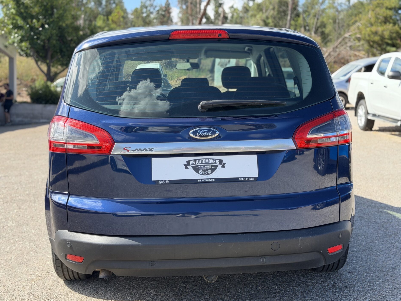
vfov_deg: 29.7
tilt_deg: -4.6
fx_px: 568
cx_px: 203
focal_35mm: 49
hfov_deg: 38.9
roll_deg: -2.3
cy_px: 148
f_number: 1.78
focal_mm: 6.76
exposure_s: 1/939
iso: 80
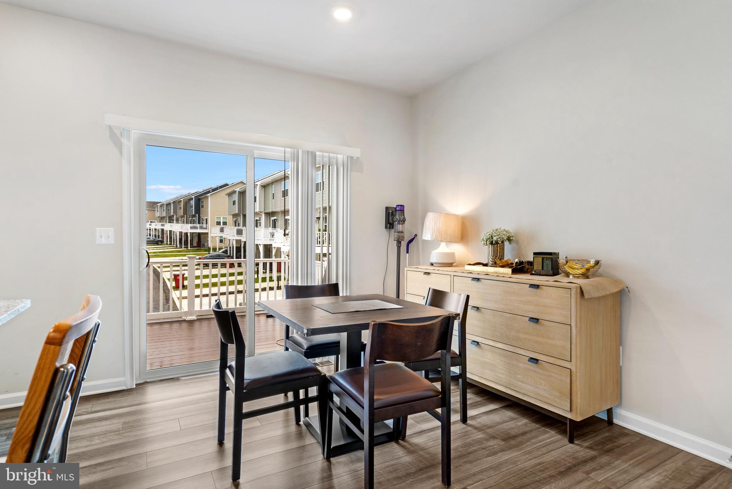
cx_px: 366
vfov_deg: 67.4
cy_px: 244
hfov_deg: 90.0
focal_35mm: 18
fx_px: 366
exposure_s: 1/6
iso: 640
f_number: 8
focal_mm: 18
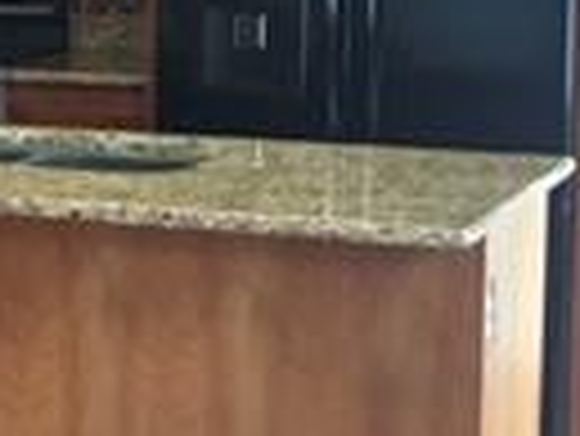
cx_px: -522
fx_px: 2415
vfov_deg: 10.3
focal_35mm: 144
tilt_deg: -4.7
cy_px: 85
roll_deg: +1.0
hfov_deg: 12.3
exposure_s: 1/30
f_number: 2.2
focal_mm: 4.15
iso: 125
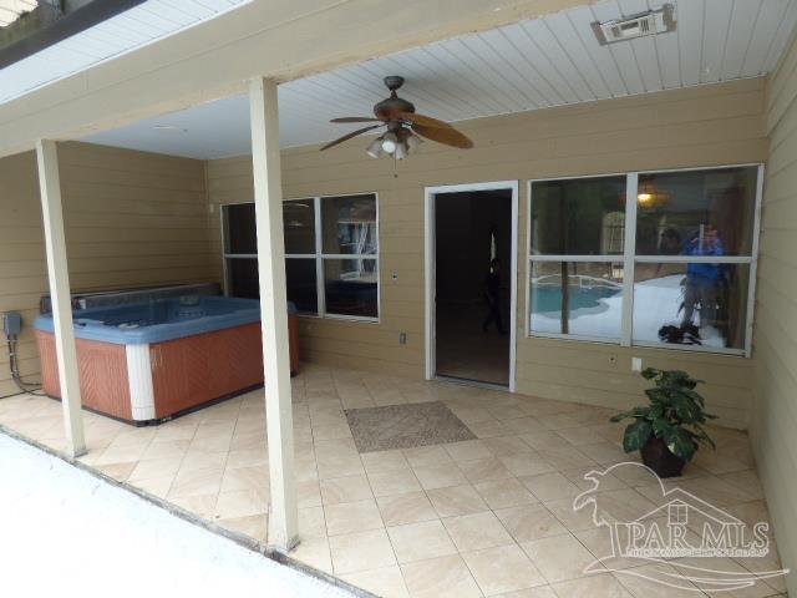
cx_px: 398
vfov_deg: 66.0
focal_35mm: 20
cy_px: 299
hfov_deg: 81.7
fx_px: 460
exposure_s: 1/125
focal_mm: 3.58
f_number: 2.8
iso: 100
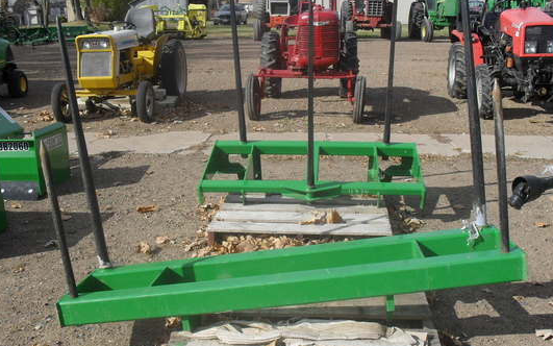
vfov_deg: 33.5
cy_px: 199
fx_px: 573
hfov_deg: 51.5
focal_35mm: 38
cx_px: 278
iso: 100
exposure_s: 1/180
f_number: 8.4
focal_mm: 6.3
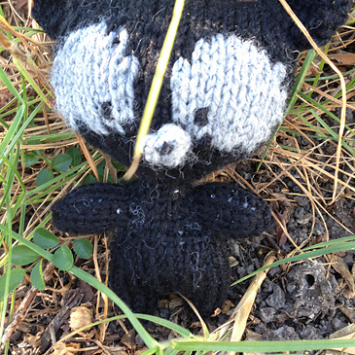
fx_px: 464
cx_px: 174
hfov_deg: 41.9
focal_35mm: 40
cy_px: 145
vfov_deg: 41.7
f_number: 2.4
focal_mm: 4.12
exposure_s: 1/30
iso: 50
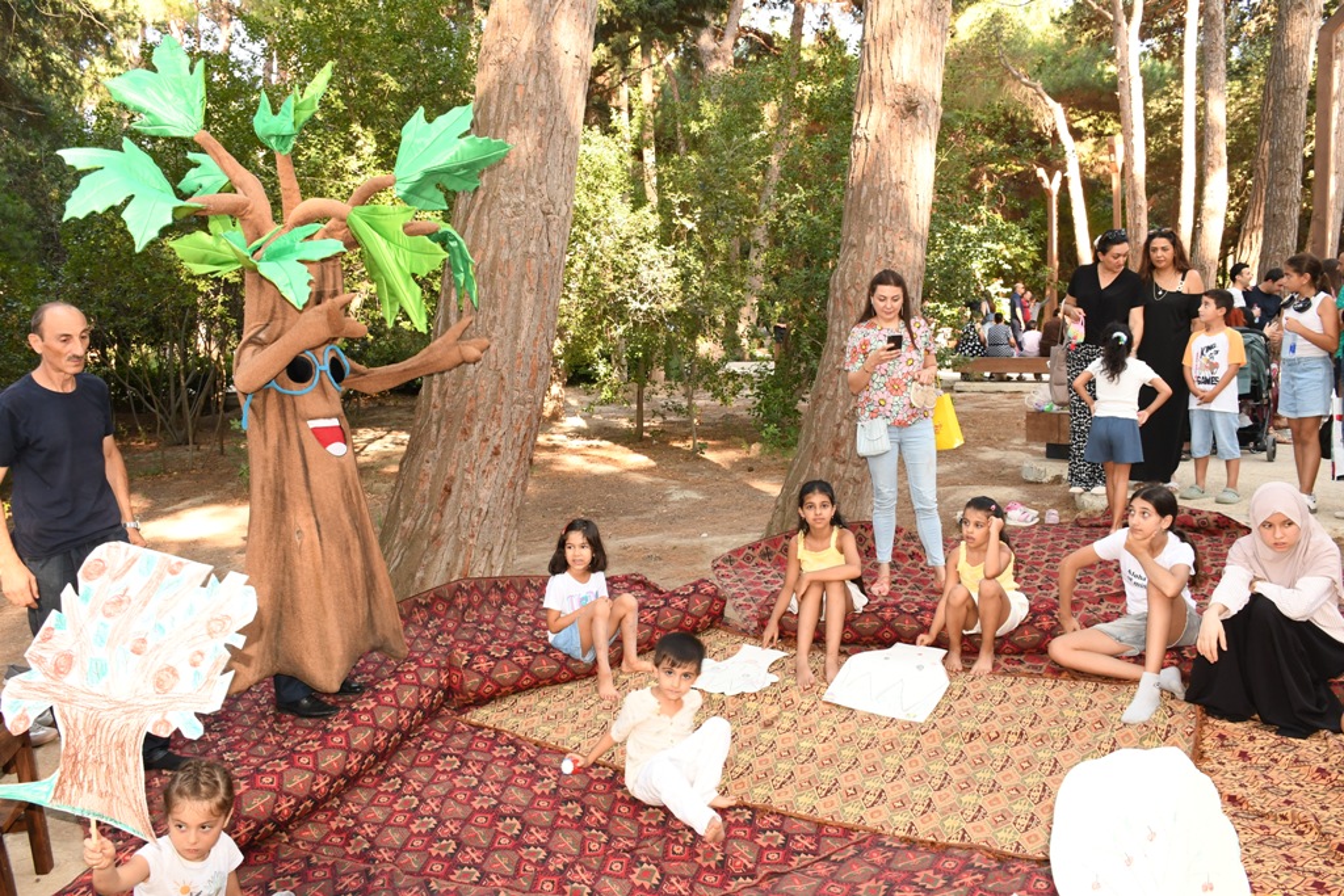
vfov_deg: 47.9
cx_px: 672
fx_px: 1008
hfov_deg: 67.4
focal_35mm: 27
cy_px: 448
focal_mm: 18
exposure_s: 1/80
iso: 800
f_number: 7.1
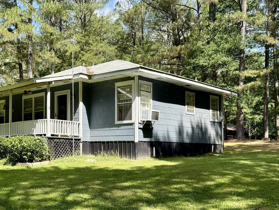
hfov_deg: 41.9
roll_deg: +0.1
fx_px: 355
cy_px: 132
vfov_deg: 32.7
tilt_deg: +4.7
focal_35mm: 44
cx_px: 76
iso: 80
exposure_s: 1/1437
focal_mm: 6.76
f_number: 1.78
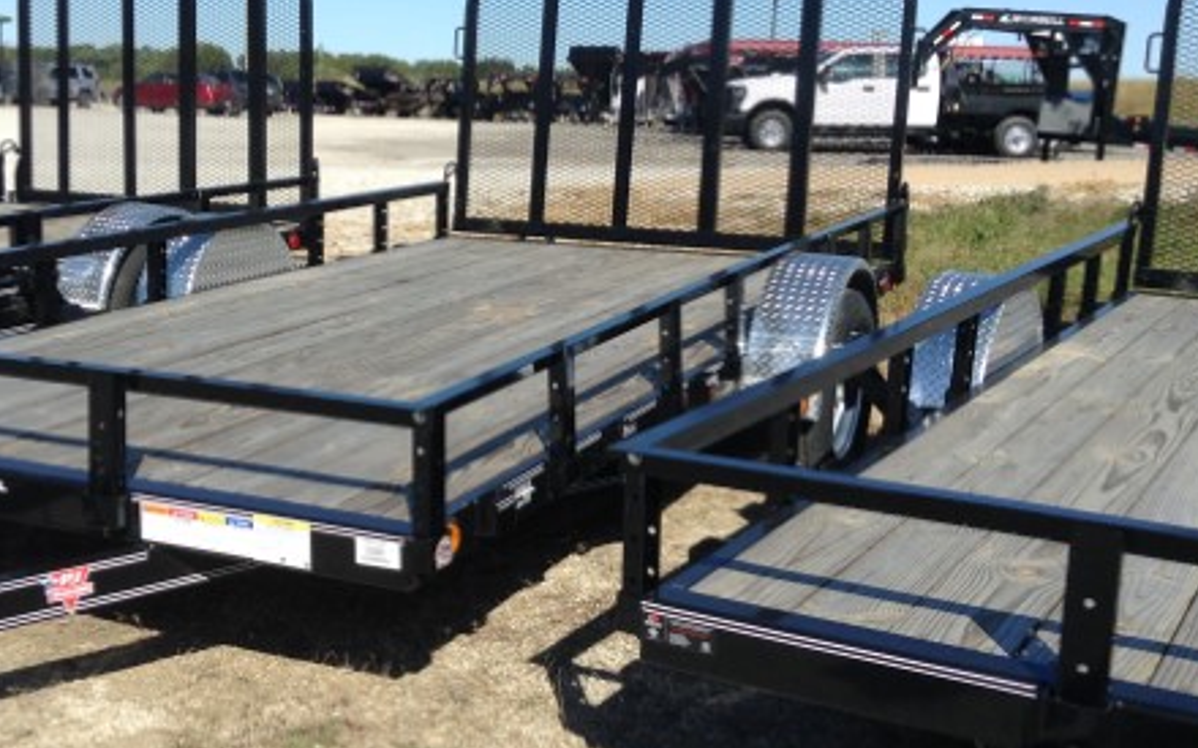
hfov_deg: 39.3
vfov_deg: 25.3
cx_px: 456
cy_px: 335
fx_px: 1665
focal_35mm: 51
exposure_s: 1/1287
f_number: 2.4
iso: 25
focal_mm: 3.3
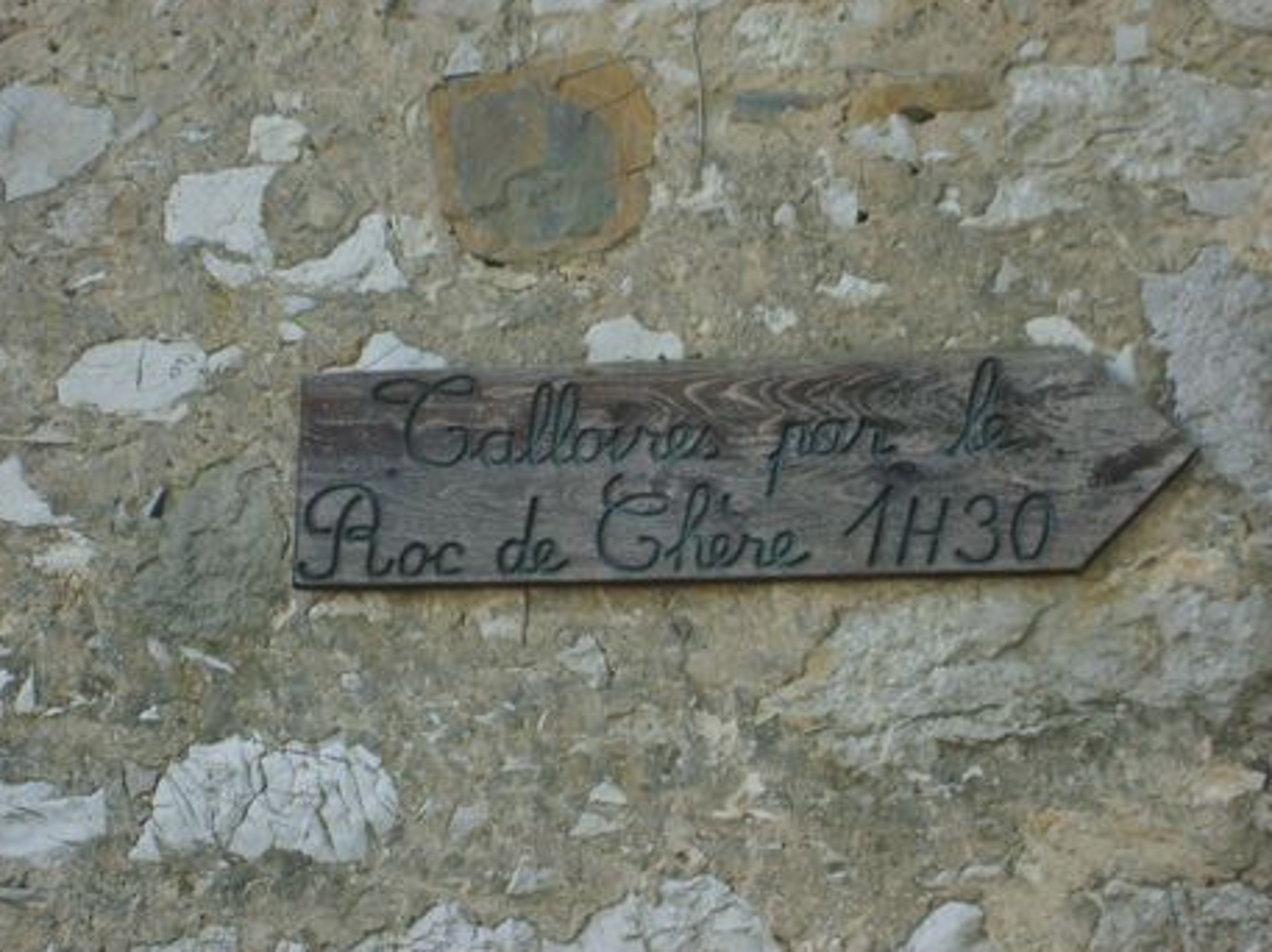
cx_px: 635
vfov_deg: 13.7
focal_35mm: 108
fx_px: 3965
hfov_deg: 18.2
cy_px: 470
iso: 118
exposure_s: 1/60
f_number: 4.9
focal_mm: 17.4
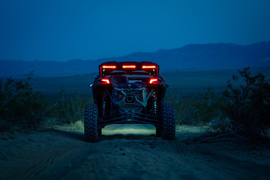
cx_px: 135
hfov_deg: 21.5
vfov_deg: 14.4
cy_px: 90
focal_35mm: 95
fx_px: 712
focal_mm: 95
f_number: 2.8
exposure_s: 1/160
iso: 250
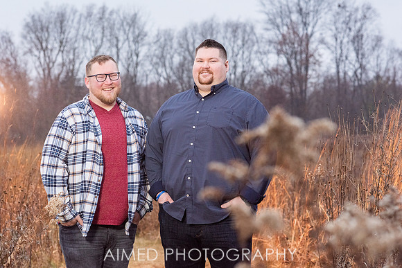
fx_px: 1085
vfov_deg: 14.1
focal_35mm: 97
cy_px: 120
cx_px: 176
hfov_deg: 21.0
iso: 1600
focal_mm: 85
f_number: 5.6
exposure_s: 1/200
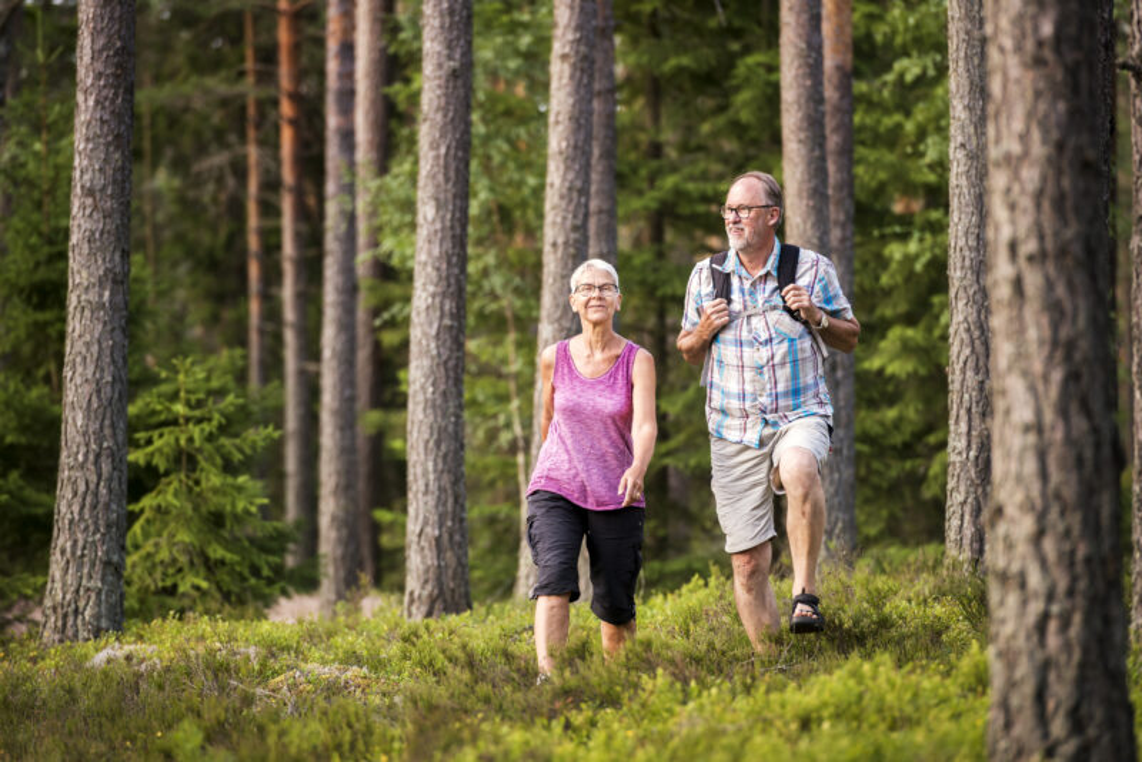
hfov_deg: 10.3
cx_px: 571
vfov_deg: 6.9
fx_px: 6346
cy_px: 381
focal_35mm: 200
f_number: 4.5
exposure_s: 1/250
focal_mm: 200
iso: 400
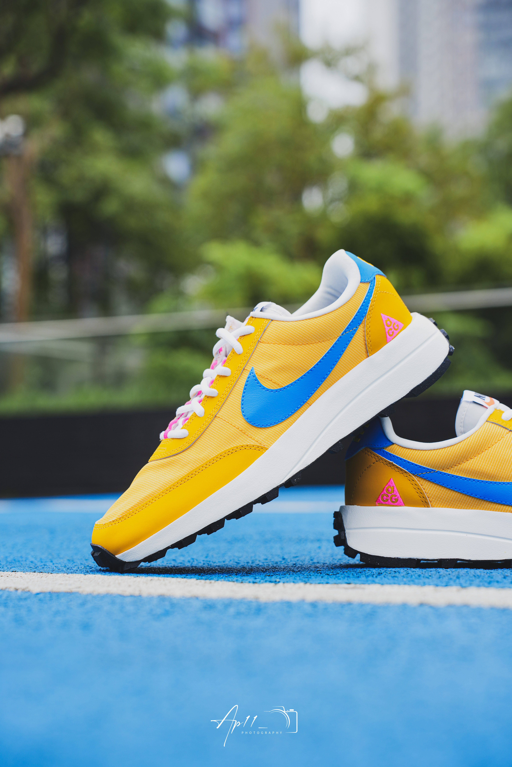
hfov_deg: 18.2
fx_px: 1600
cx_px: 256
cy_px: 384
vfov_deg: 27.0
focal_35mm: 75
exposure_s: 1/200
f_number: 5
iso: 100
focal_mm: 75
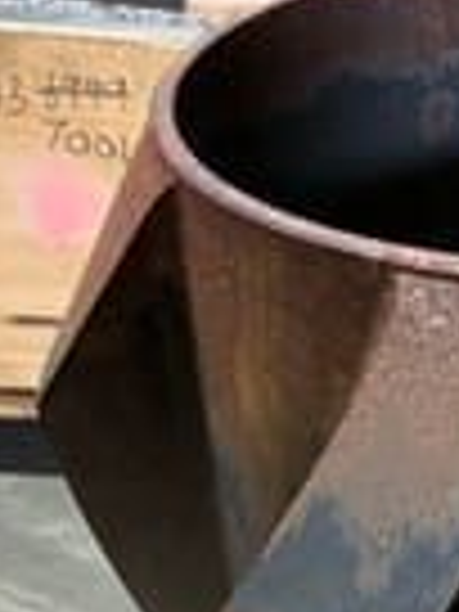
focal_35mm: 103
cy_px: 641
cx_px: 639
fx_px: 1821
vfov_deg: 18.5
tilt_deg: -30.2
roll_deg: -7.2
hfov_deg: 13.7
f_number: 1.8
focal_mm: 3
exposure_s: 1/50
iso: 200
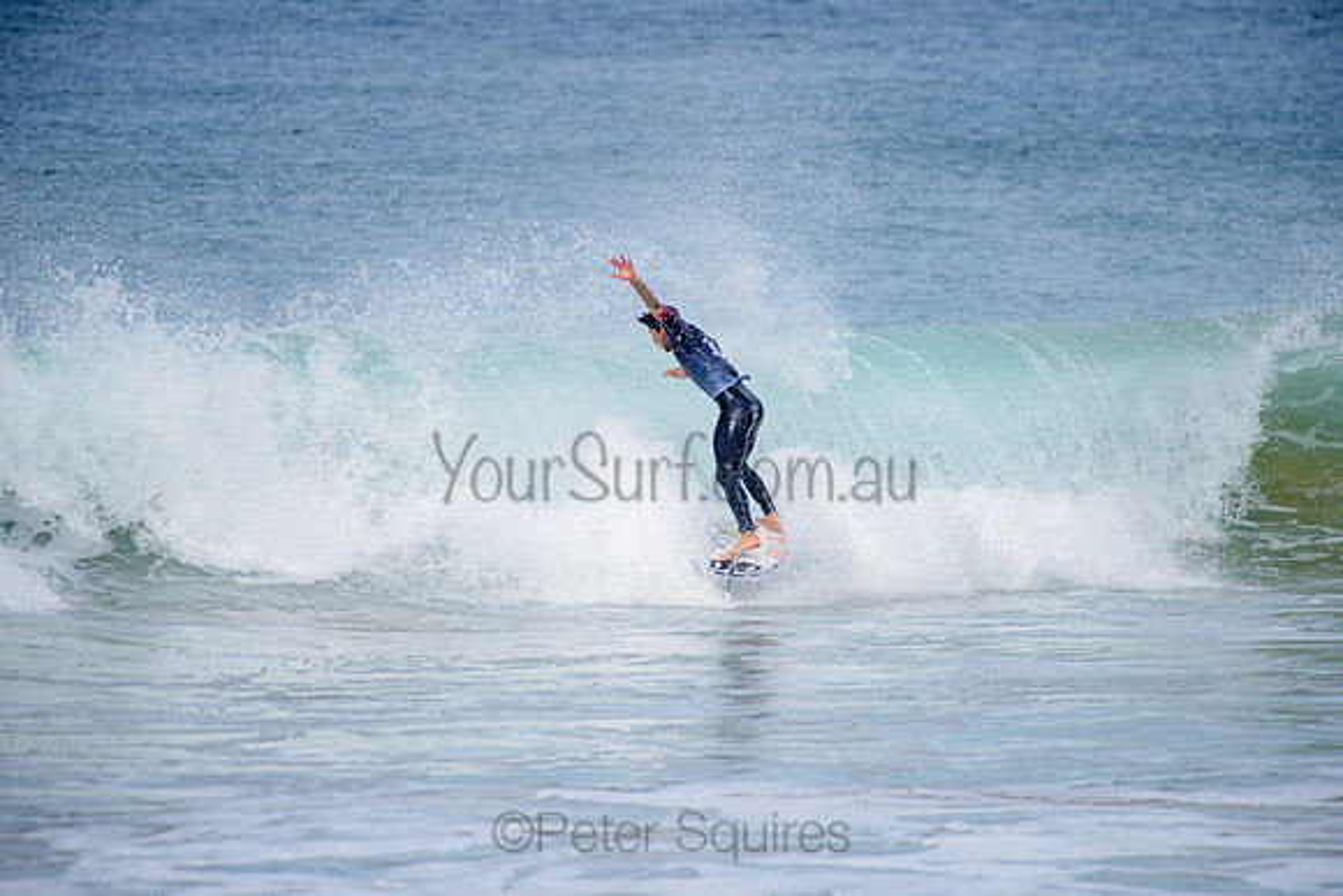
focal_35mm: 500
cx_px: 672
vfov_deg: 2.8
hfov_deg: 4.1
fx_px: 18656
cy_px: 448
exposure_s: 1/2000
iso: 250
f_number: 5.6
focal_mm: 500
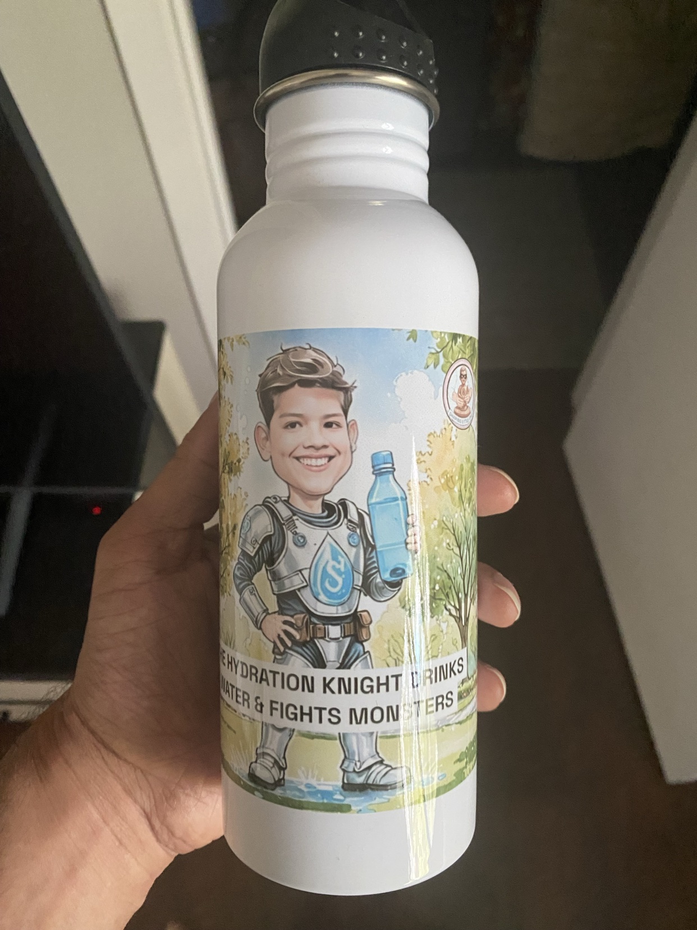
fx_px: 698
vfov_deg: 67.3
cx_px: 348
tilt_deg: -59.5
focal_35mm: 26
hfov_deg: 53.1
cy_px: 465
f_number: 1.8
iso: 500
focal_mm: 4.25
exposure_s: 1/55
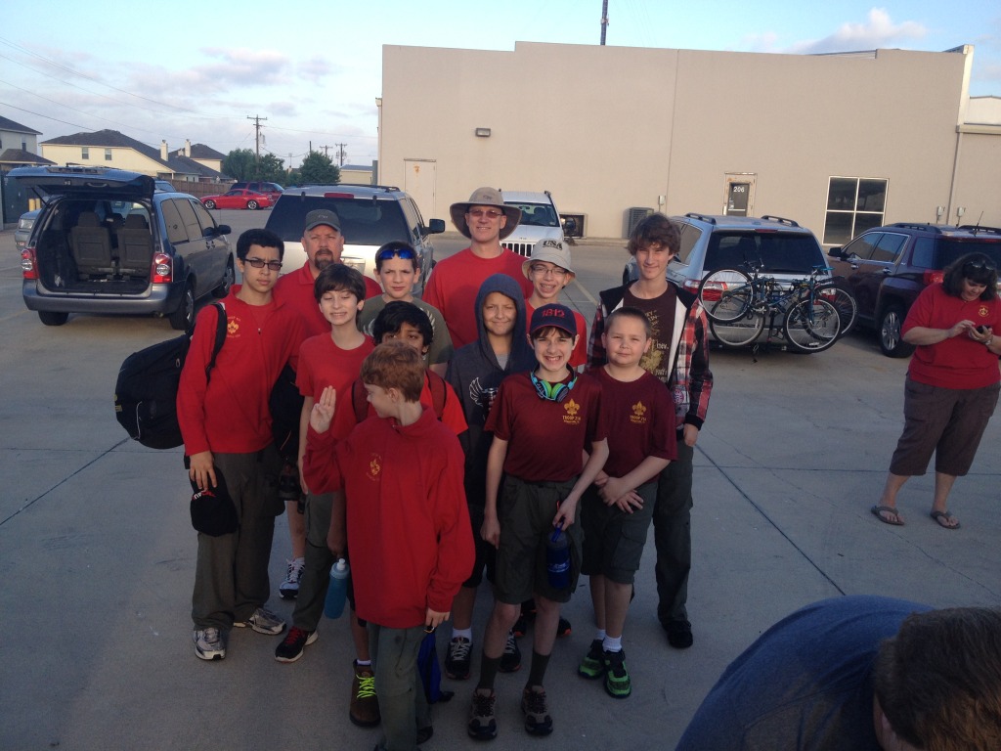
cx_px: 500
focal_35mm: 35
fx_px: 1012
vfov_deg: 40.7
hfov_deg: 52.6
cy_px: 376
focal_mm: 4.28
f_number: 2.4
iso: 50
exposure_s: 1/415
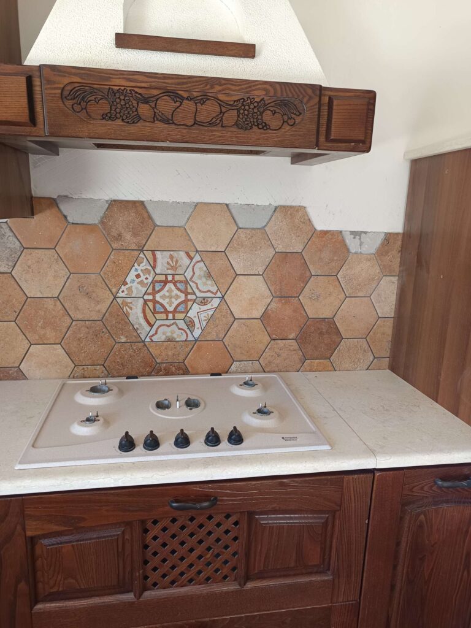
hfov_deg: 56.8
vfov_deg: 71.6
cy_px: 314
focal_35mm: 24
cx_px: 236
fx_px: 435
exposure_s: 1/50
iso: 384
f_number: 1.7
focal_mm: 5.31
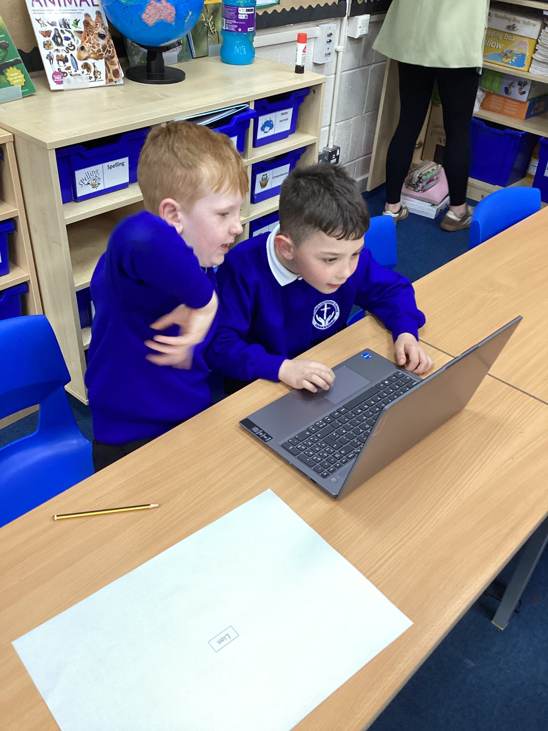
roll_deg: -3.9
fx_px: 654
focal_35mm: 31
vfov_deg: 58.4
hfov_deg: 45.4
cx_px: 274
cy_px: 366
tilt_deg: -37.5
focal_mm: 3.3
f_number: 2.4
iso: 125
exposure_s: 1/50
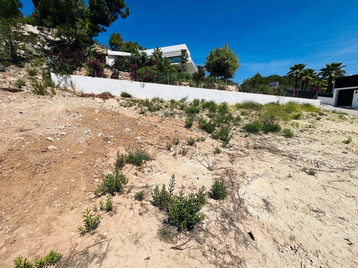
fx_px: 134
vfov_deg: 89.9
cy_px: 134
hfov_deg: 106.2
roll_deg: +2.3
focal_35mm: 13
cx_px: 179
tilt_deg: -8.5
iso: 40
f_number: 1.8
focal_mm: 1.57
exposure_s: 1/3922
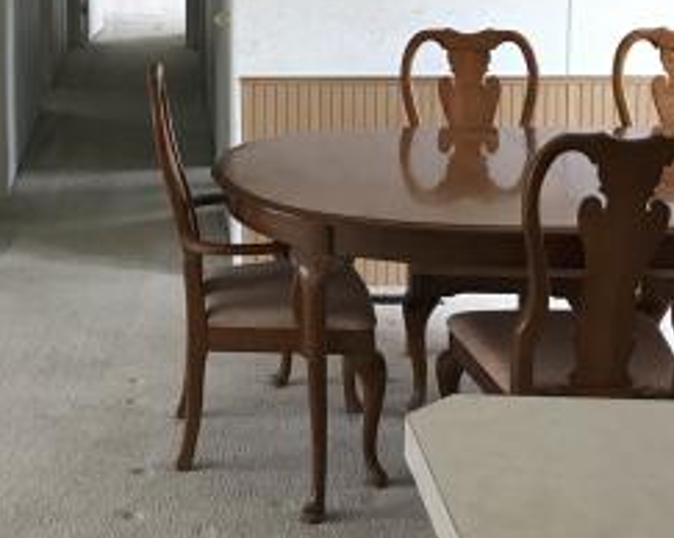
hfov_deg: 25.5
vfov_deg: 20.6
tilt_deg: -7.3
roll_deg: +0.5
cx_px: 55
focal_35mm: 72
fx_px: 1435
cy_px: 8
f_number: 1.8
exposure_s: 1/40
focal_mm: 3.99
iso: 25
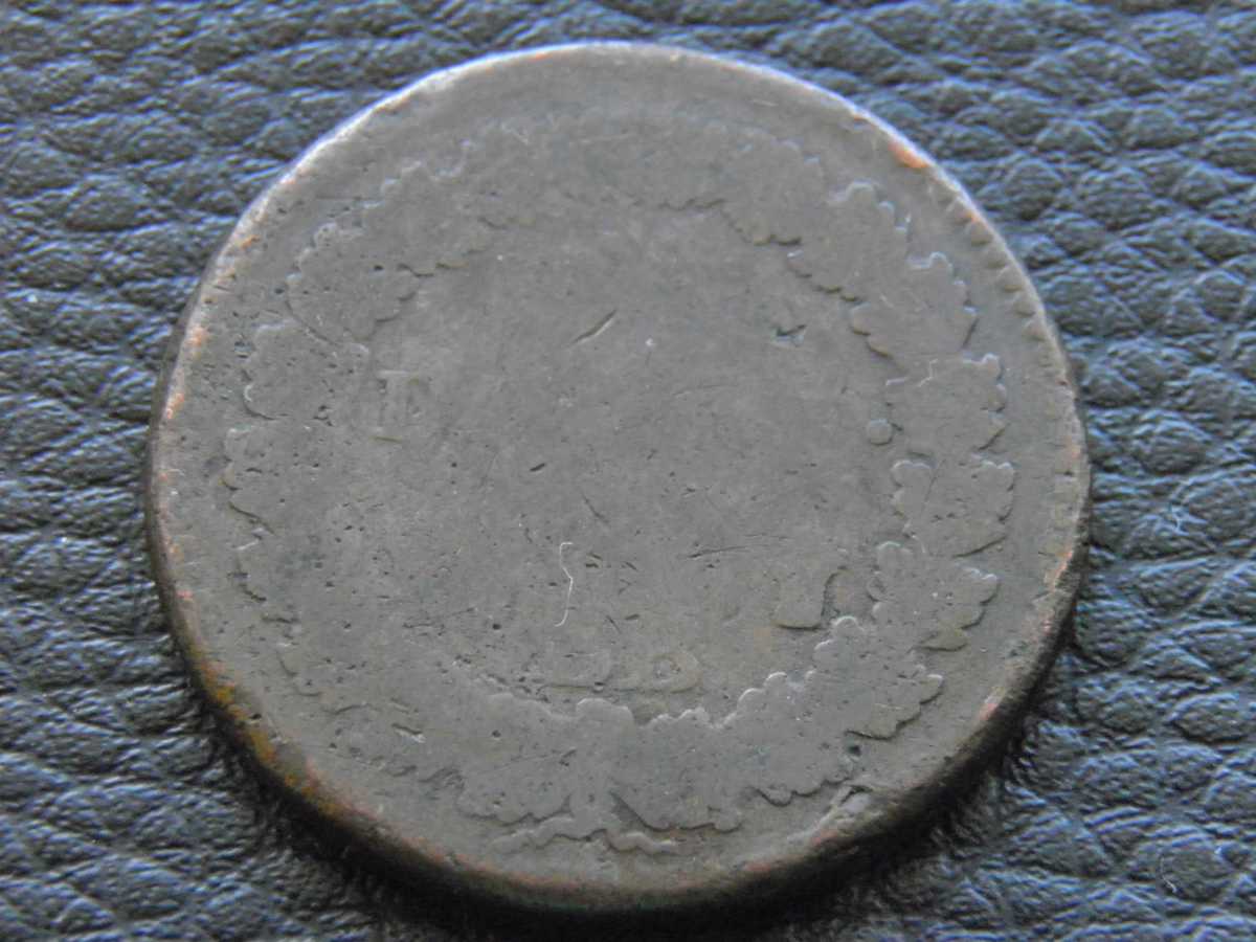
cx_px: 628
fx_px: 3048
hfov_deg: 23.3
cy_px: 471
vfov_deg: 17.6
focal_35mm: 84
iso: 800
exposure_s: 1/80
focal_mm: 15.2
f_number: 5.6
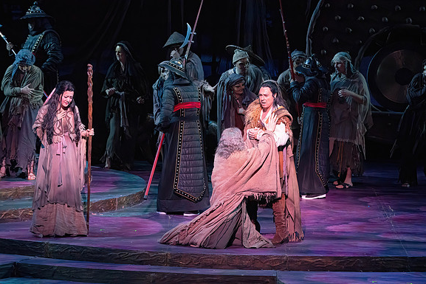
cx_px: 213
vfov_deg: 6.8
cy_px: 142
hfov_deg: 10.2
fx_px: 2379
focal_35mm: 201
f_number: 9
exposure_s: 1/320
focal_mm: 200
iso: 20000
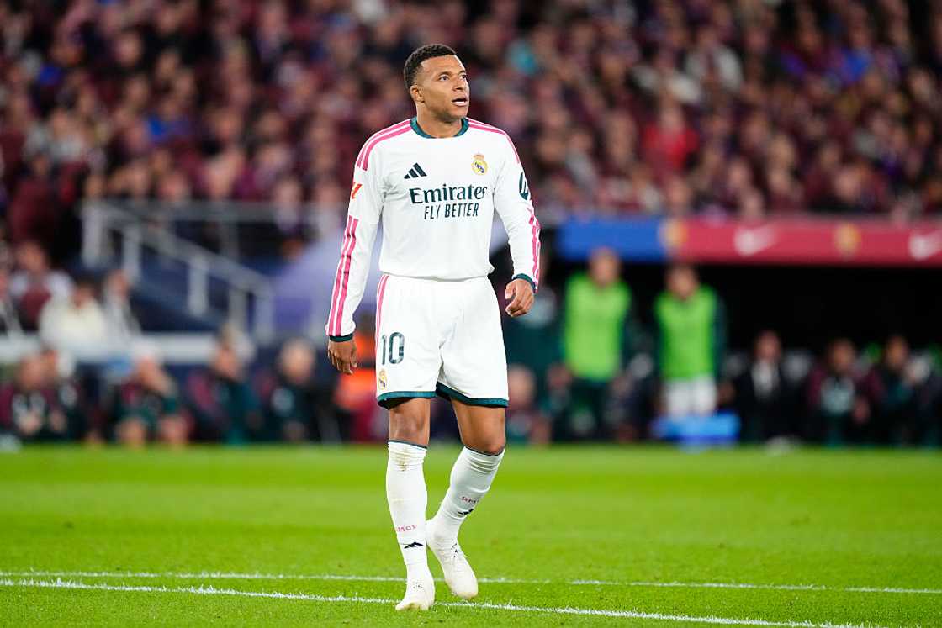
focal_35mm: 400
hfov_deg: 5.2
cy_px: 314
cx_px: 471
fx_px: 10467
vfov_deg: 3.4
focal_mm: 400
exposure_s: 1/2000
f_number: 2.8
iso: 3200
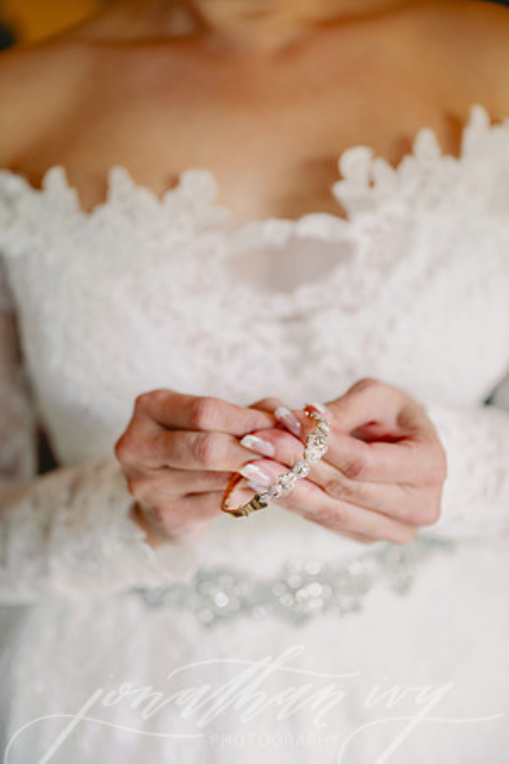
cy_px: 382
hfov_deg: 21.9
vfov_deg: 32.4
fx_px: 1315
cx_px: 254
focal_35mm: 62
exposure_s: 1/125
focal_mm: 62
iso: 1000
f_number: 2.8
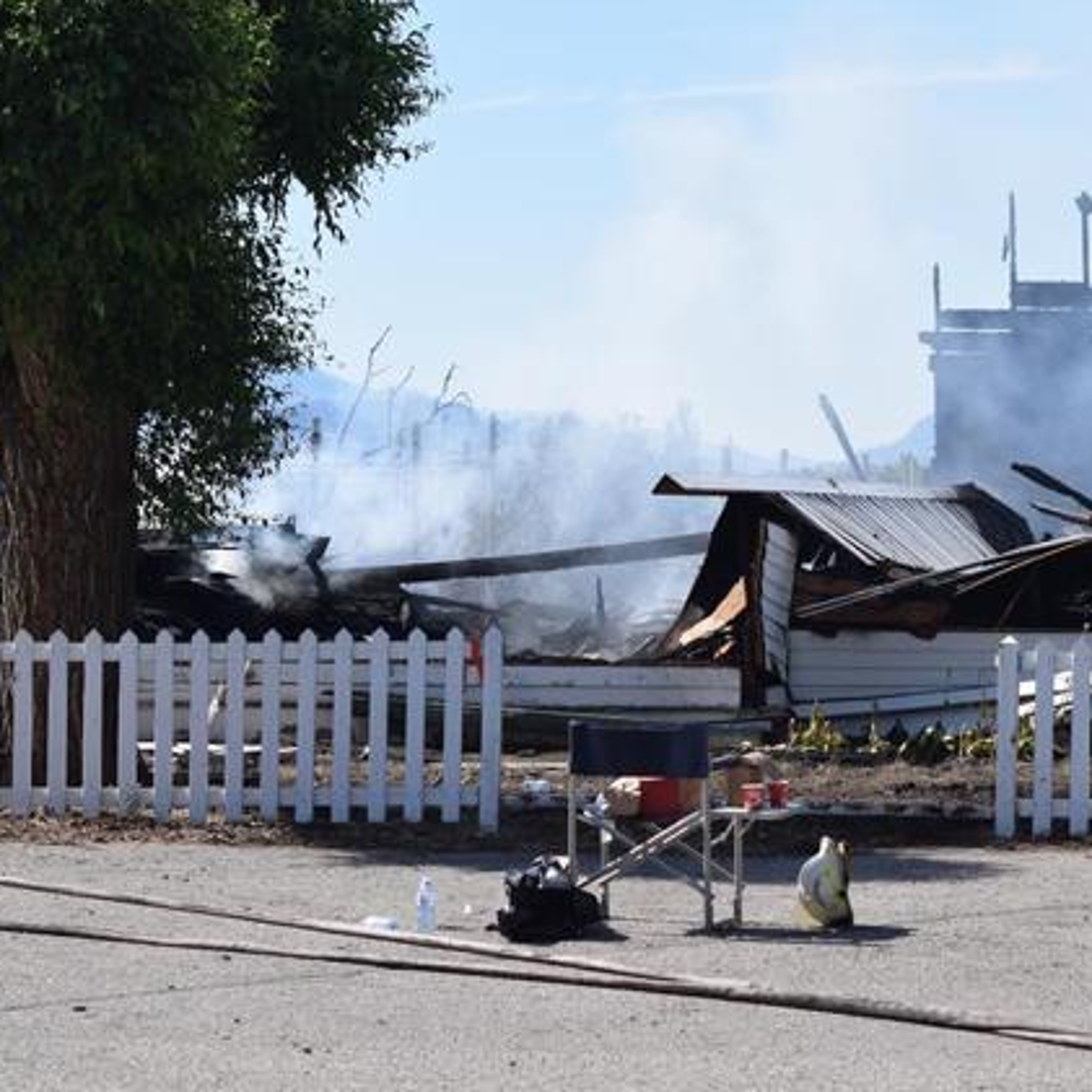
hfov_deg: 11.6
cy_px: 545
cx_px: 729
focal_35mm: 151
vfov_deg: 11.6
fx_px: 5389
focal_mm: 78
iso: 200
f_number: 6.3
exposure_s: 1/640
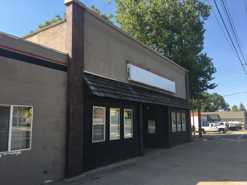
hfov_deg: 61.7
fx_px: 207
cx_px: 124
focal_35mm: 29
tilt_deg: +8.4
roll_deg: +1.3
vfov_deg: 48.2
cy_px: 92
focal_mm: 4.15
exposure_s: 1/620
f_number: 2.2
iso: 25
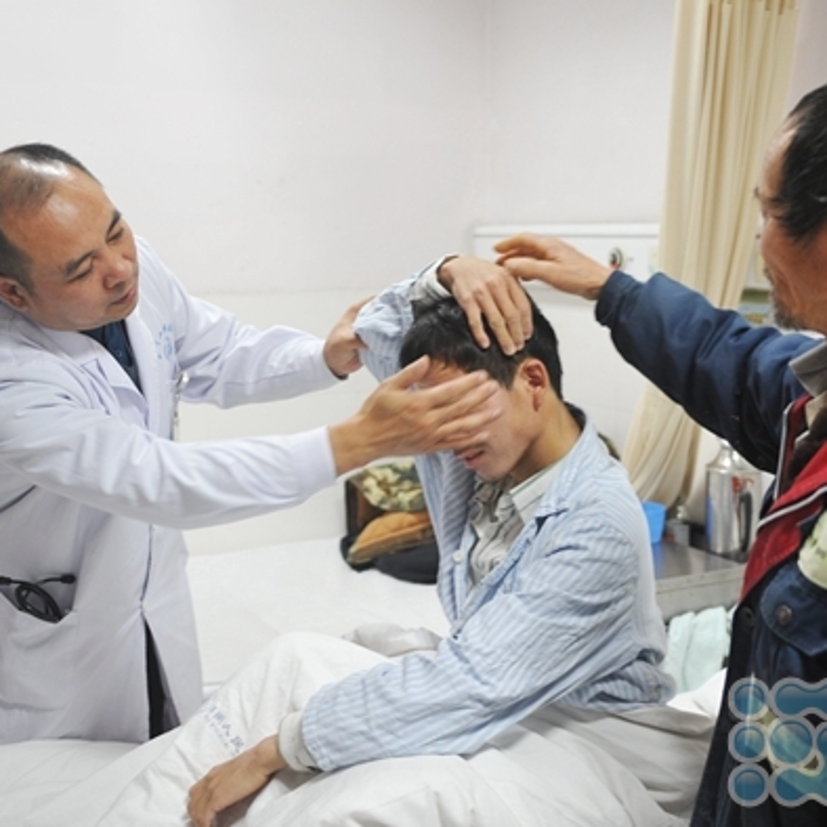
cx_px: 514
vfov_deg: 38.3
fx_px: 1189
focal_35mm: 44
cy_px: 411
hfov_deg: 38.1
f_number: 2.8
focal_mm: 34
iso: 800
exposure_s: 1/40
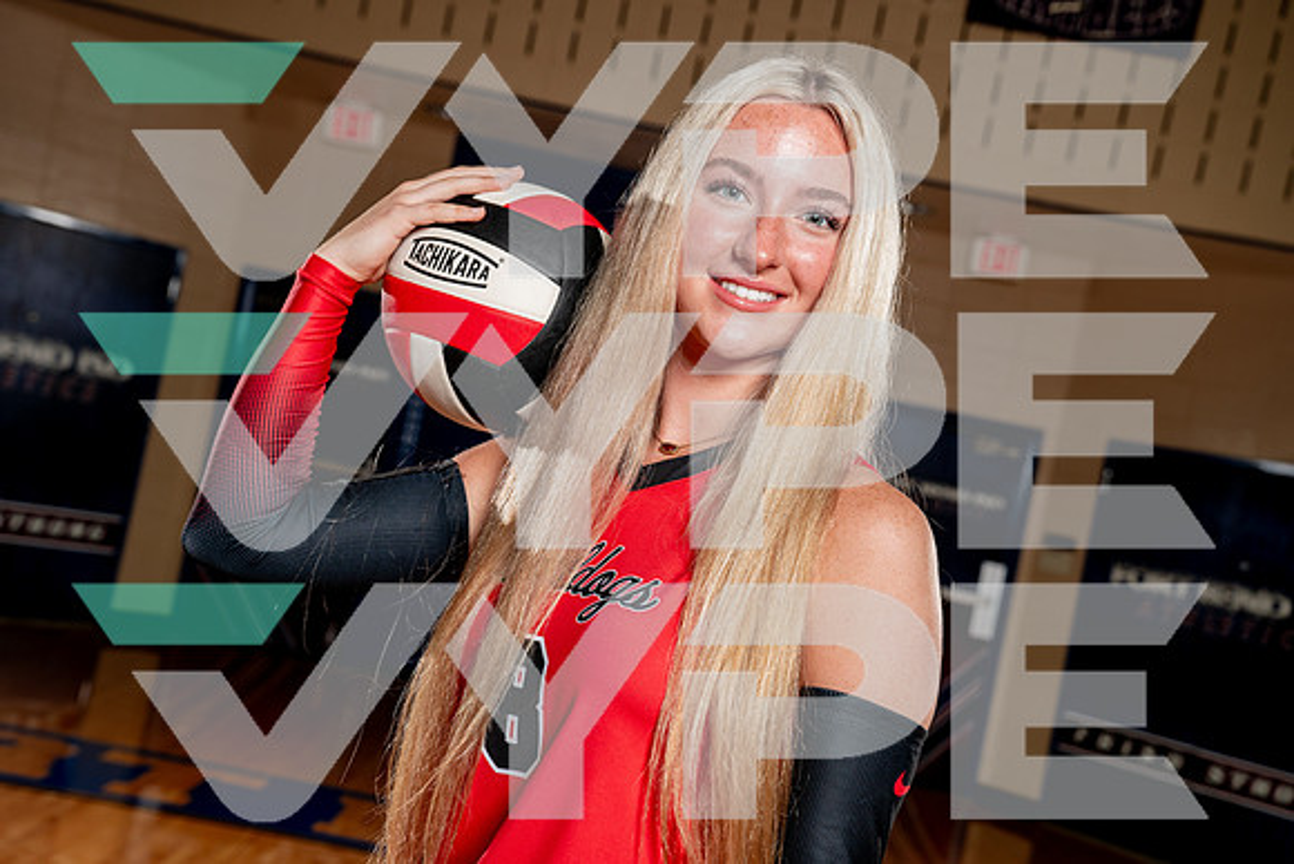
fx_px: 1905
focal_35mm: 53
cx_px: 647
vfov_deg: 25.5
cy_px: 432
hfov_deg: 37.5
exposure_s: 1/250
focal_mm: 53
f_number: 5.6
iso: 200
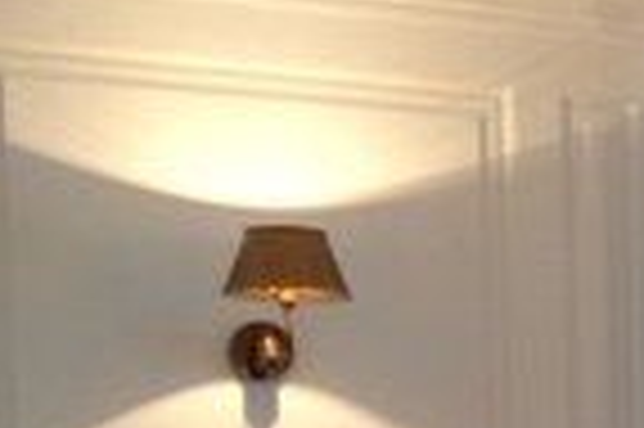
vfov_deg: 11.6
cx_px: 1004
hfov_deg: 16.2
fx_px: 2037
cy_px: 590
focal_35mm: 114
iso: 80
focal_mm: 4.28
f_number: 2.4
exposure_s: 1/20
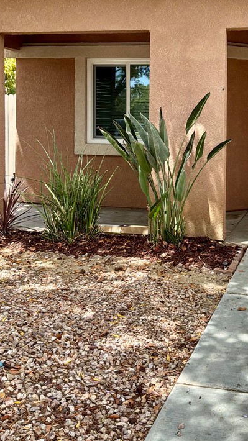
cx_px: 211
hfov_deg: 26.4
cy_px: 141
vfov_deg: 45.6
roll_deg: -0.9
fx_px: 515
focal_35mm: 44
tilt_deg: -1.8
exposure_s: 1/580
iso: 25
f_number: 1.8
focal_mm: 3
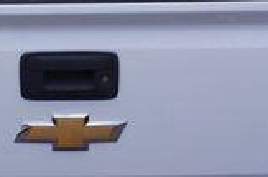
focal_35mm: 118
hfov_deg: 17.2
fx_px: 877
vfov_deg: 11.6
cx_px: 43
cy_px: 110
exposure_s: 1/80
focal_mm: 20
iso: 100
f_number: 11
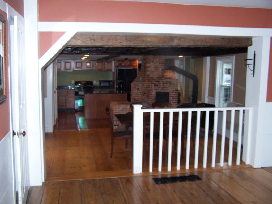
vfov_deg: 37.7
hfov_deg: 49.0
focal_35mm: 38
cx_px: 136
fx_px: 299
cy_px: 102
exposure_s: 1/60
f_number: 2.8
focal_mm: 6.3
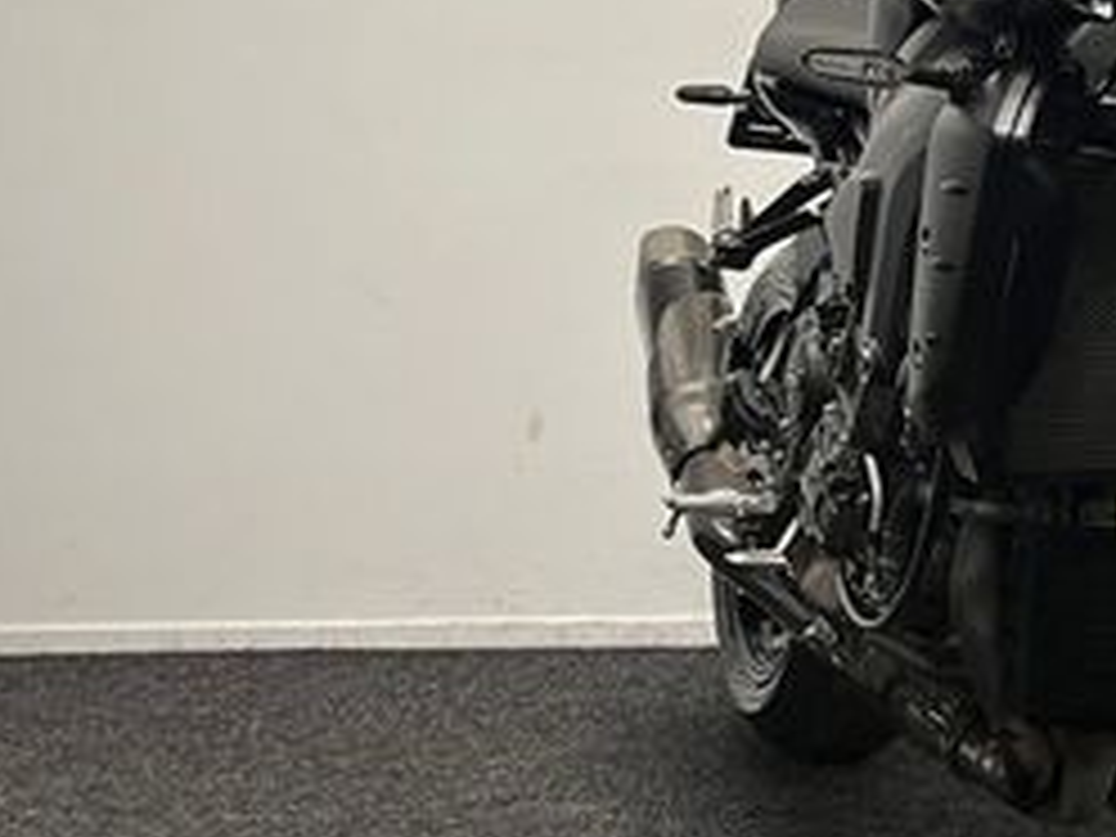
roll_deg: +1.6
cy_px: 261
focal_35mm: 67
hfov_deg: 26.4
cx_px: 1264
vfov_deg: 21.8
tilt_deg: -2.3
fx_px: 2160
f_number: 1.6
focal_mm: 5.1
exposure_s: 1/50
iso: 80
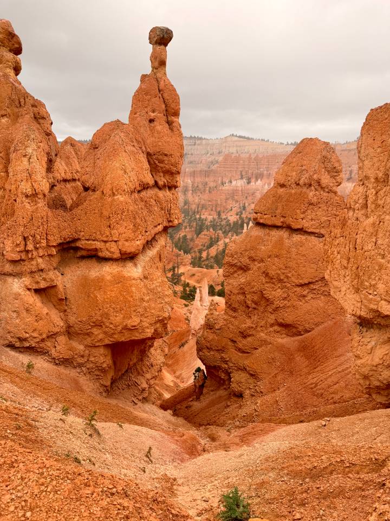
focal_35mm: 24
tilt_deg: -12.2
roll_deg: -2.8
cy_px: 260
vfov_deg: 71.6
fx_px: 361
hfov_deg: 56.8
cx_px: 195
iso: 50
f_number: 1.78
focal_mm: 6.76
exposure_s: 1/148
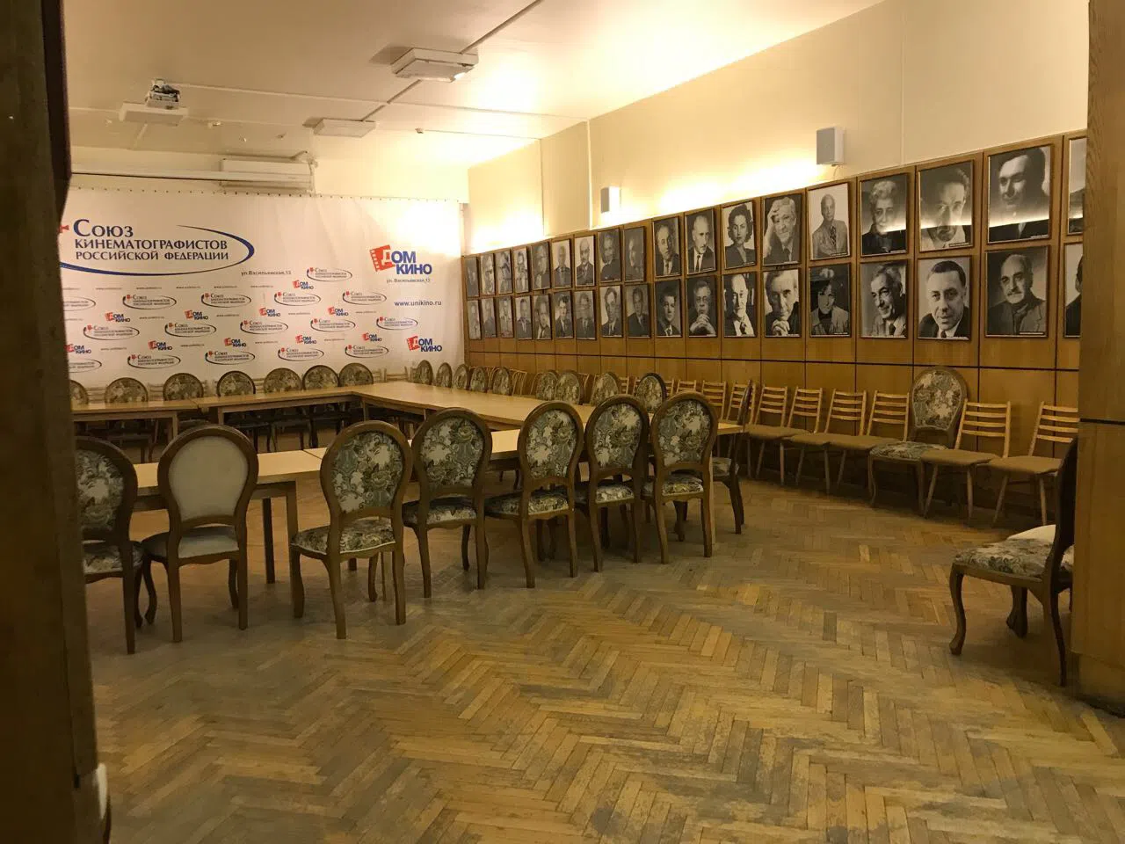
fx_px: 910
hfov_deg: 63.4
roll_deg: +1.5
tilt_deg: -5.2
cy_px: 422
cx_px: 562
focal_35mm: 28
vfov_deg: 49.7
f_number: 1.8
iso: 80
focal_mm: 3.99
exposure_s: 1/17
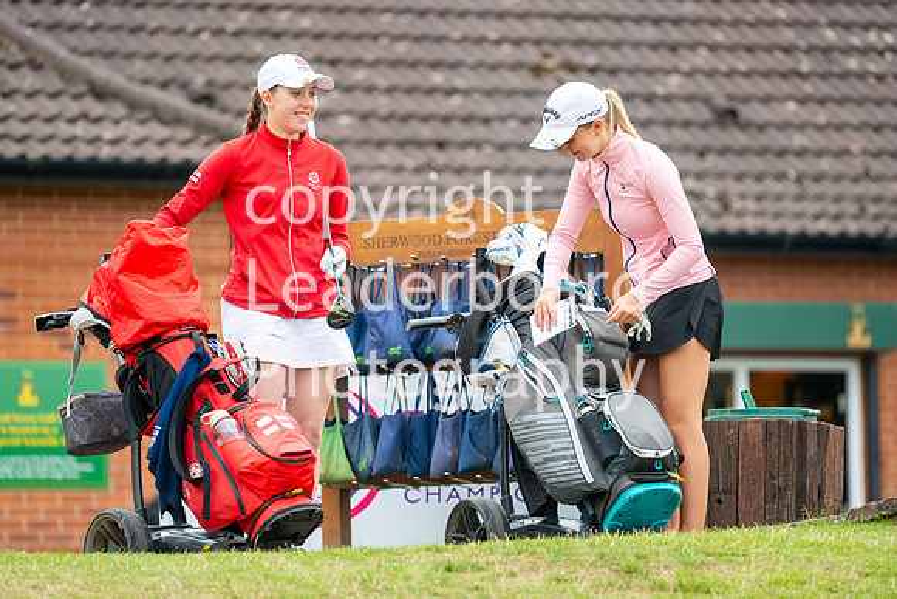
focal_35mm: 300
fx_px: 7476
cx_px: 448
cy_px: 300
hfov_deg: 6.9
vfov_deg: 4.6
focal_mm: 300
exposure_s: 1/640
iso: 400
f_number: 4.5
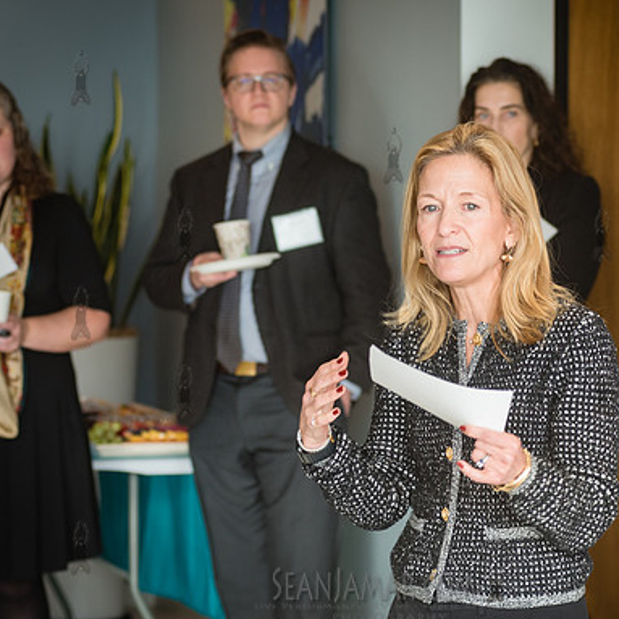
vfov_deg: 10.7
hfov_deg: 10.7
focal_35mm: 163
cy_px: 313
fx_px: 3298
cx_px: 407
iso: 500
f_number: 4
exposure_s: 1/200
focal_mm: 92
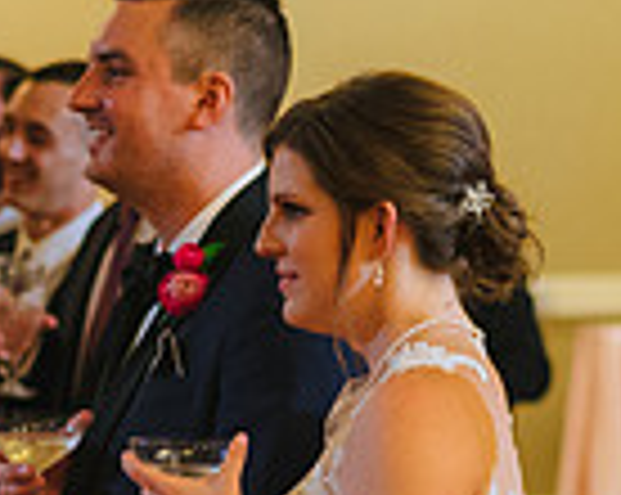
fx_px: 4423
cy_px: 591
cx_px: 111
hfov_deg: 8.0
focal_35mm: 241
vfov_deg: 6.4
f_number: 2.2
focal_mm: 50
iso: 1600
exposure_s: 1/125
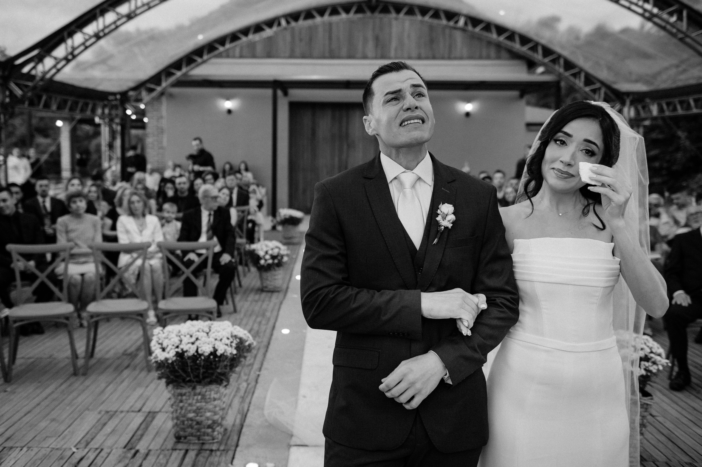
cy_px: 229
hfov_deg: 52.1
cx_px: 323
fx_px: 717
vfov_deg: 36.1
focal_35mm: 37
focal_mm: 34
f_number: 2.8
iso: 640
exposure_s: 1/250
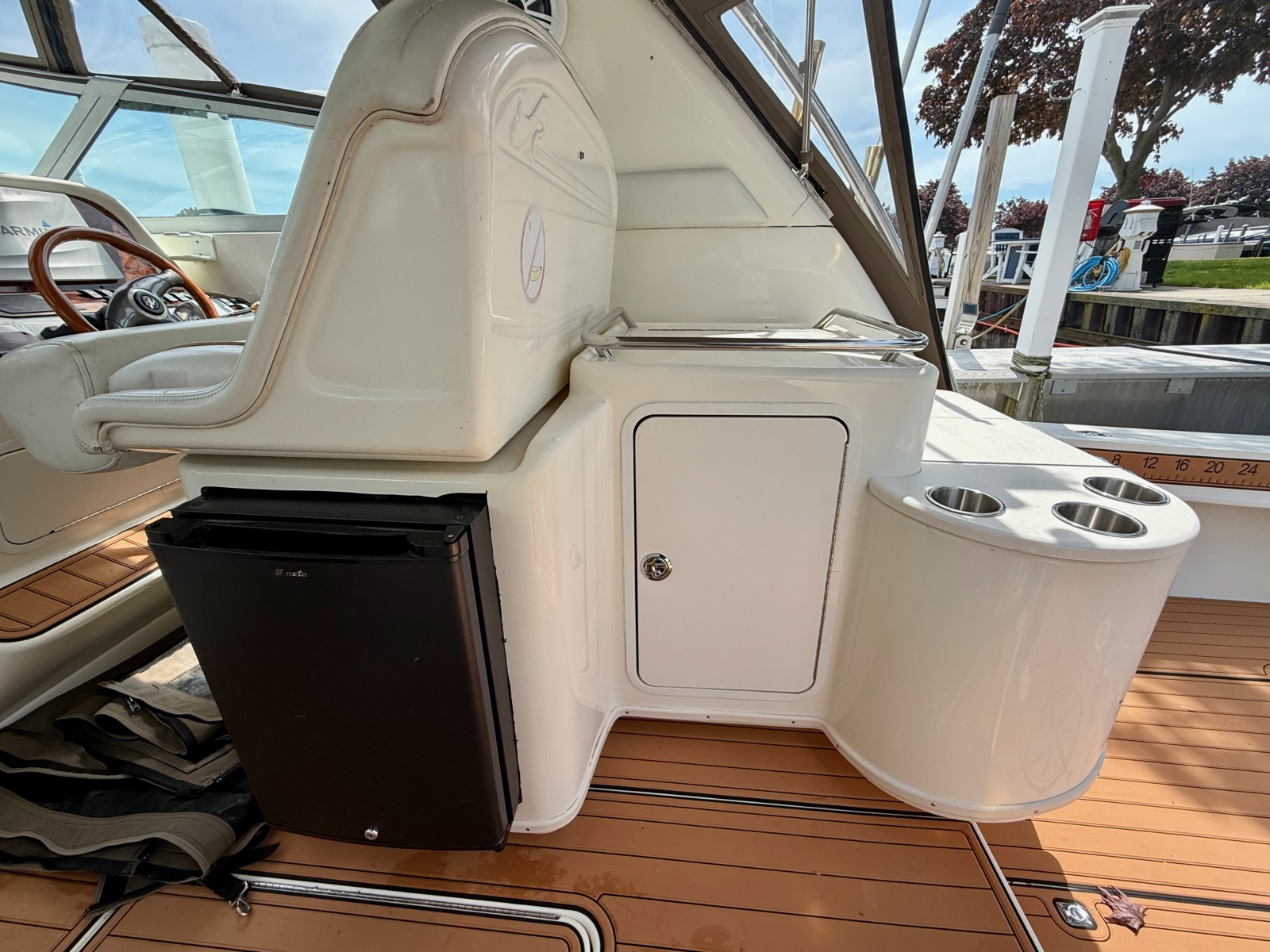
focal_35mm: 14
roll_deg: +0.0
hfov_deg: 102.1
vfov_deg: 85.7
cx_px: 635
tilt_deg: -21.8
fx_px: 514
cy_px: 476
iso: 64
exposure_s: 1/405
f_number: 2.2
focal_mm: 2.22
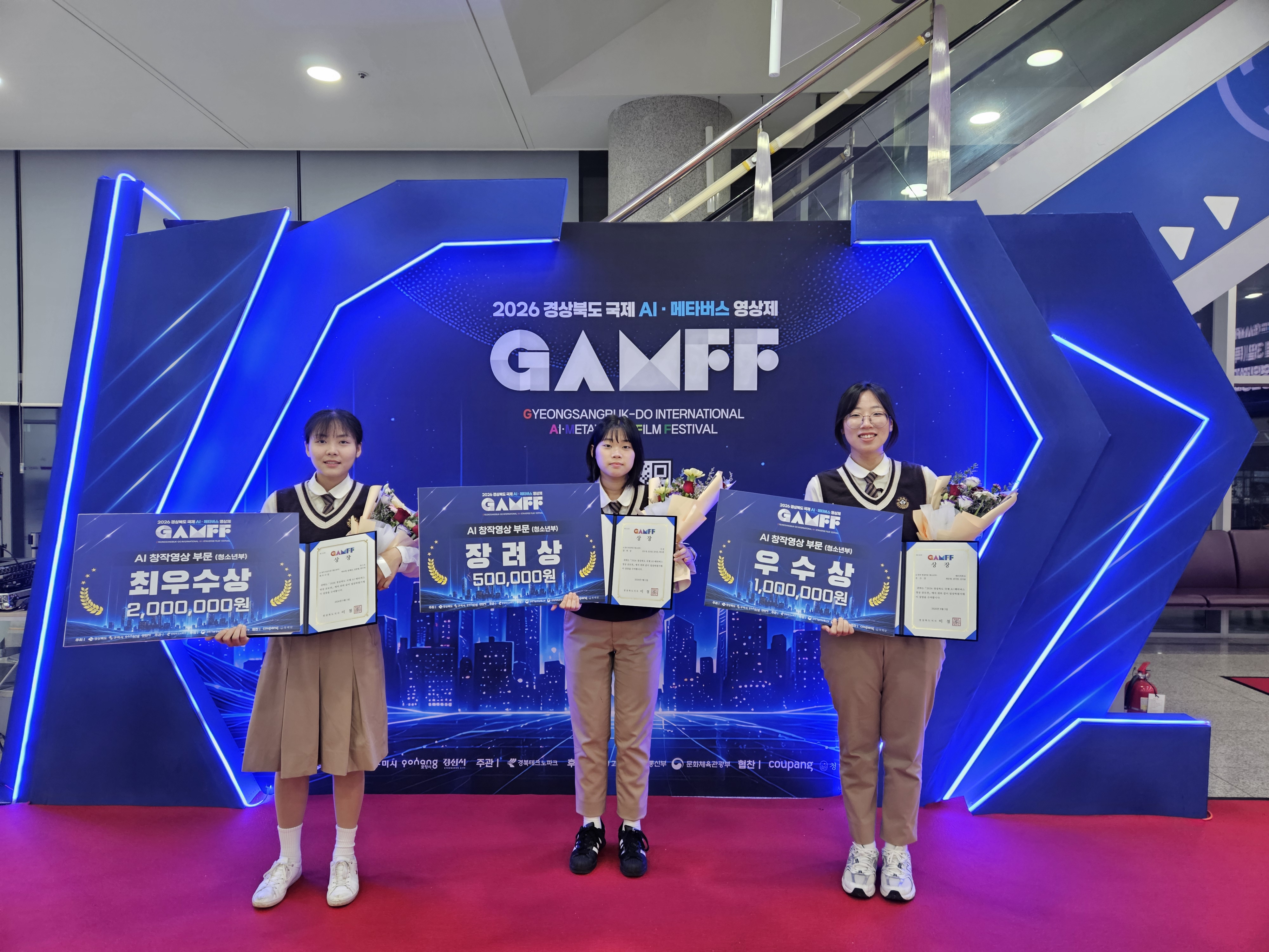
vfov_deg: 58.9
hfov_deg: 73.9
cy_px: 476
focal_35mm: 23
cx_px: 634
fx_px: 843
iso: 160
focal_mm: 5.4
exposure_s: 1/120
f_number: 1.8
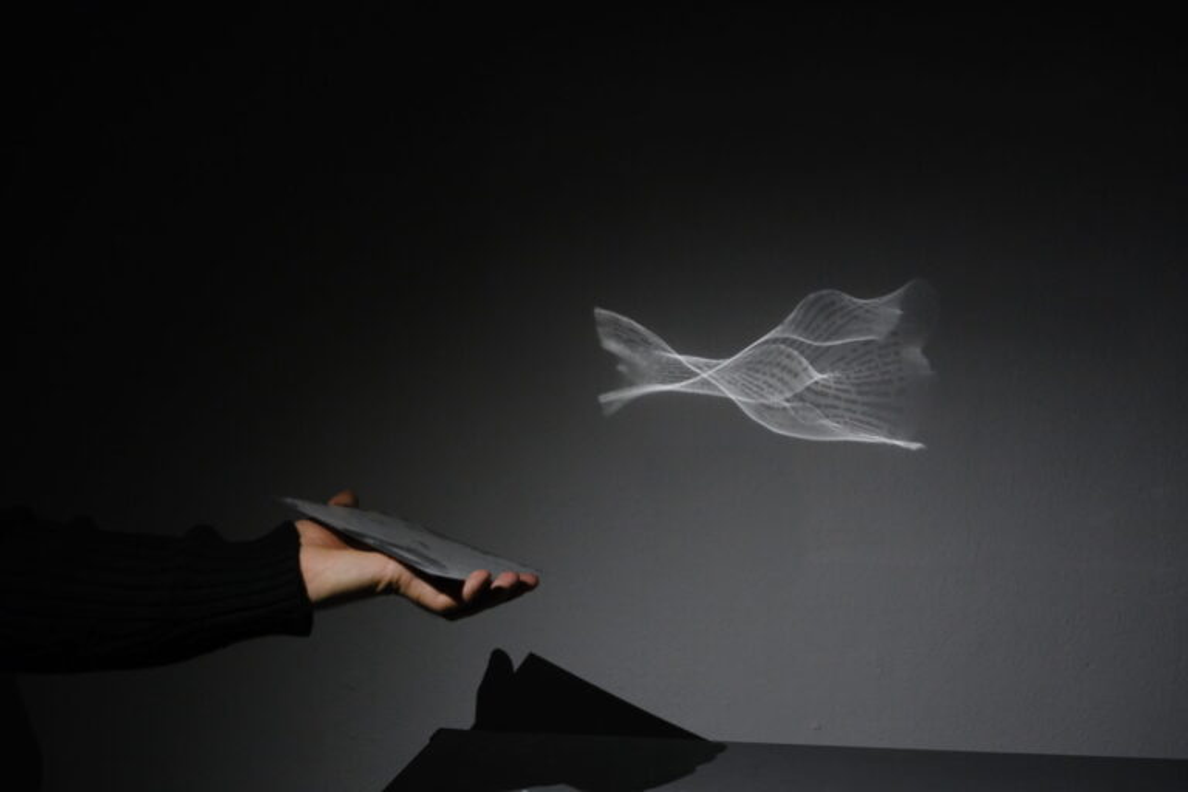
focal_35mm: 41
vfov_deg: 32.6
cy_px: 396
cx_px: 594
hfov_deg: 47.4
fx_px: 1353
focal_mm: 27
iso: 4000
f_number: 4.5
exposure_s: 1/30
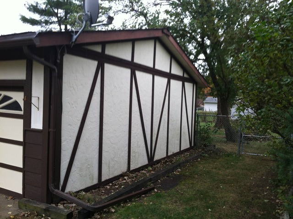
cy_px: 110
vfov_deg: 40.6
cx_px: 146
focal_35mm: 35
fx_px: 296
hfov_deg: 52.7
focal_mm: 3.85
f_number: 2.8
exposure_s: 1/60
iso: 100
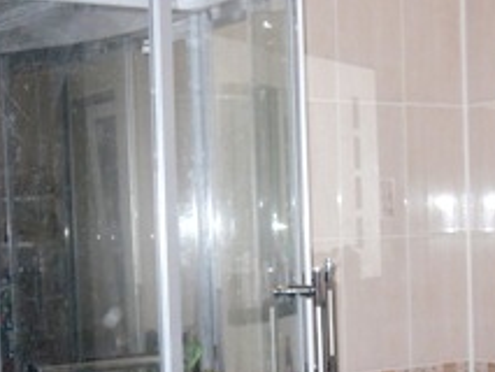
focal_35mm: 82
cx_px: 288
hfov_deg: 23.8
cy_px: 285
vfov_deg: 17.9
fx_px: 1173
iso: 100
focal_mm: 6.3
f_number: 3.5
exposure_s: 1/45
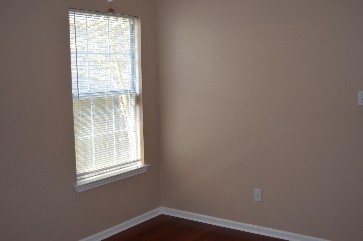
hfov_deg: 45.0
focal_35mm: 44
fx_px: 438
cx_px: 182
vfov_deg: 30.7
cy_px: 120
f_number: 4.5
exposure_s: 1/125
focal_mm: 29
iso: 400
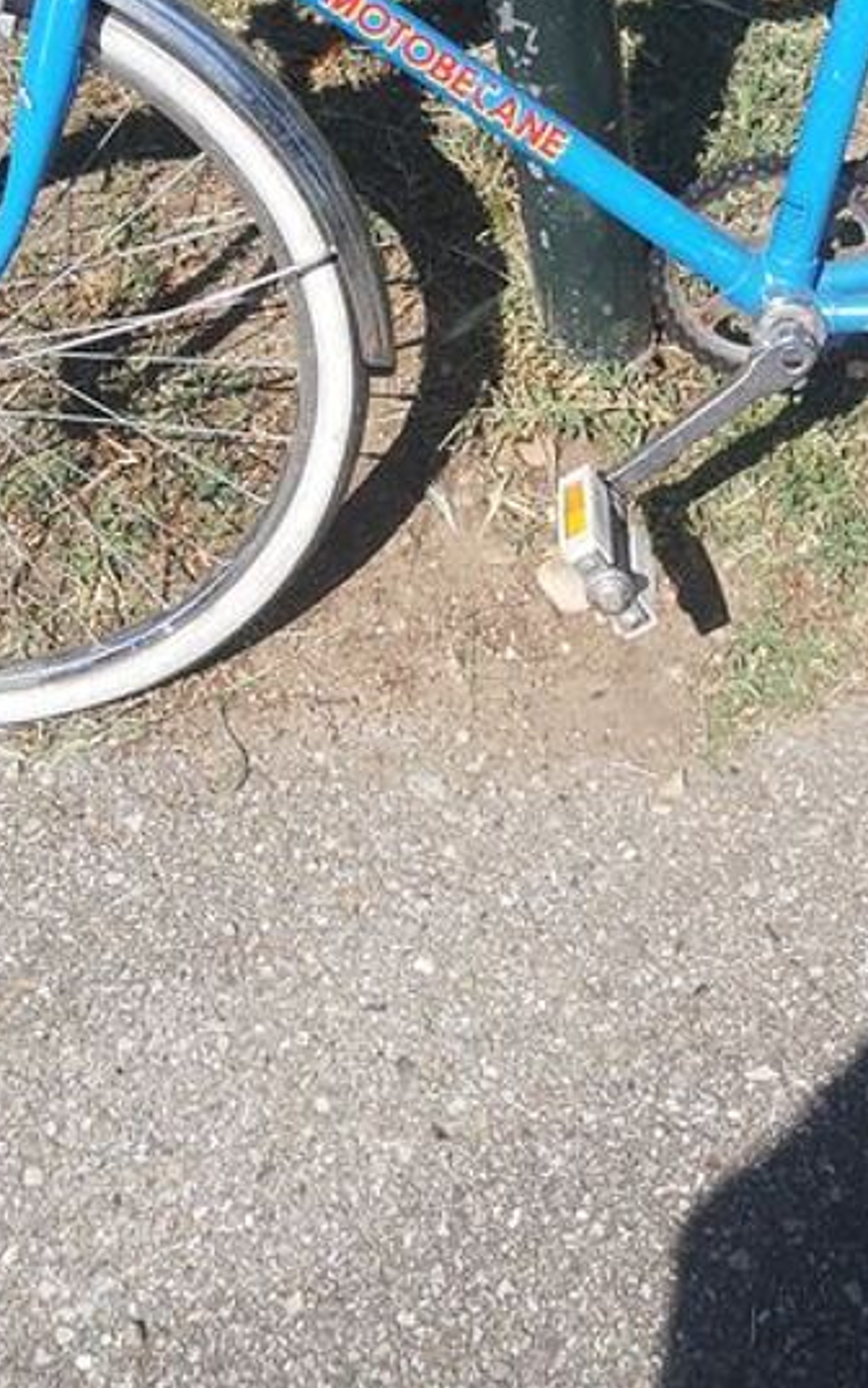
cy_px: 218
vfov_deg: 28.2
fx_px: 2685
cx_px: 721
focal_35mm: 71
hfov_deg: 18.2
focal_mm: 3.95
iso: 50
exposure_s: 1/2445
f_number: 1.8
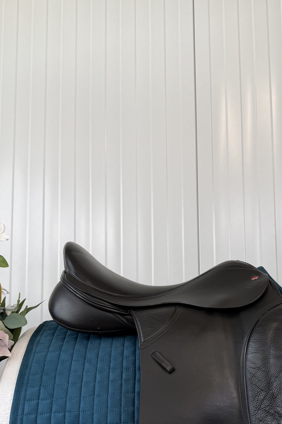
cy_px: 272
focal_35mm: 35
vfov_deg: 53.7
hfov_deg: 37.4
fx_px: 411
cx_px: 190
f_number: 1.78
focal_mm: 6.76
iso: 50
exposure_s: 1/129
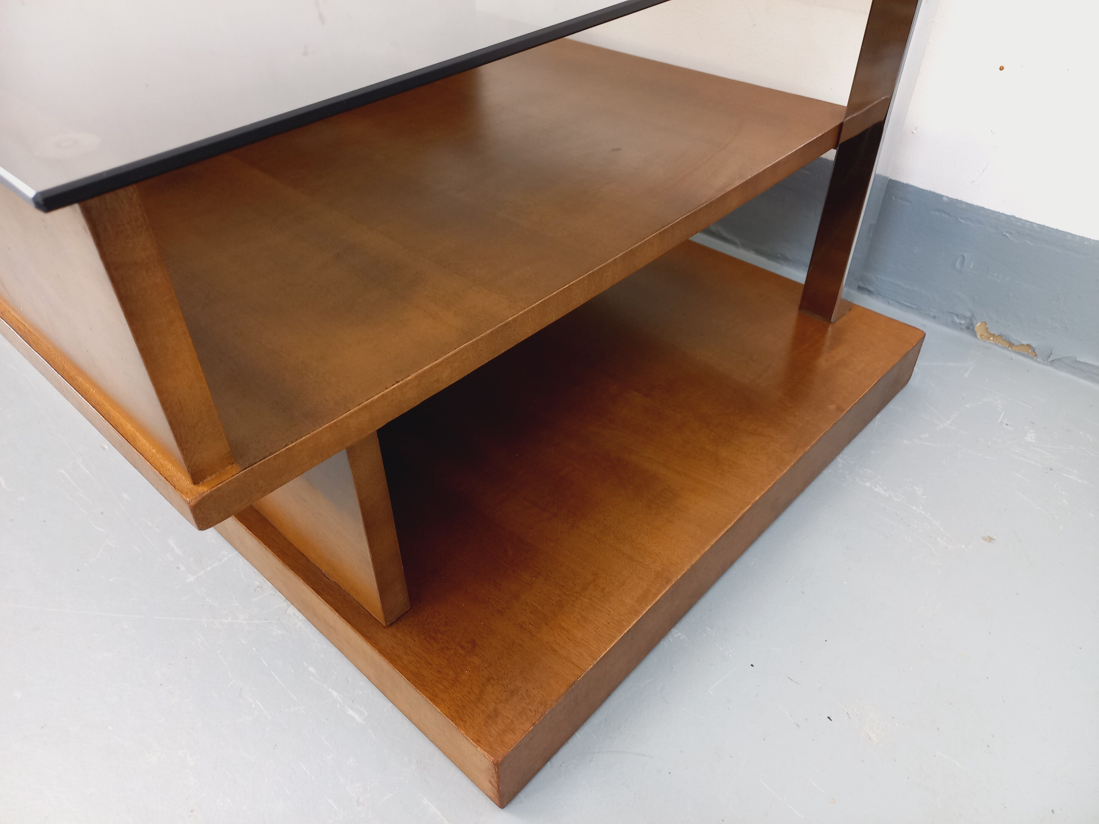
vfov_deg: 54.9
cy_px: 412
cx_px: 550
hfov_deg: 69.4
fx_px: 794
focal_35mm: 25
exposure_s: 1/33
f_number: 1.8
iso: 320
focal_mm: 4.65
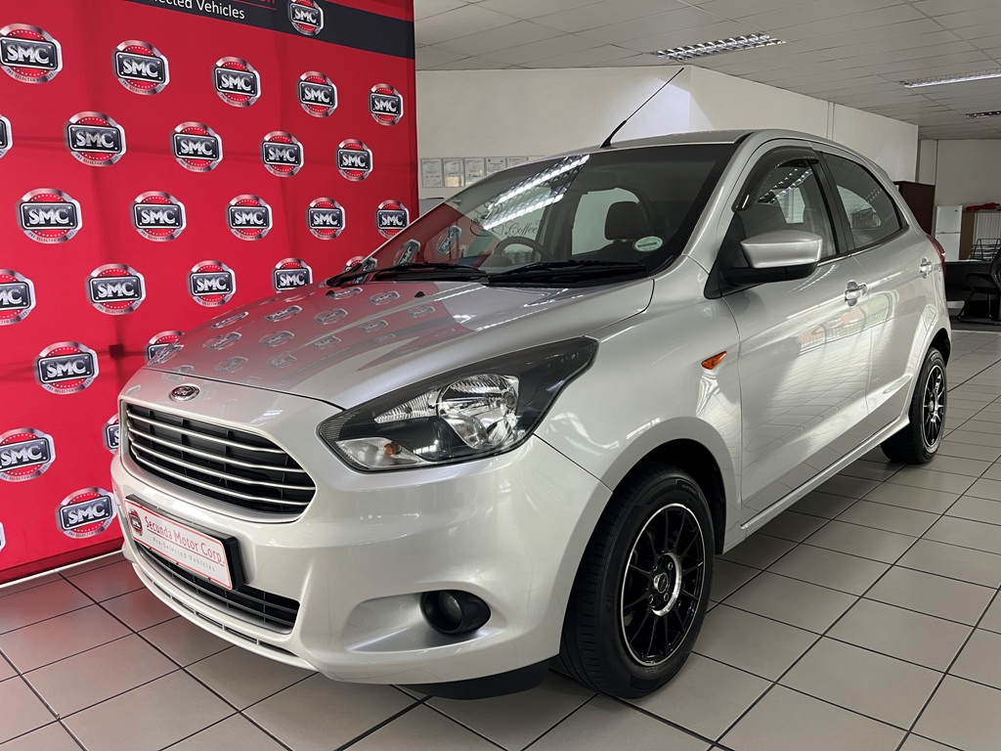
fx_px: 752
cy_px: 376
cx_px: 500
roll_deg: +1.4
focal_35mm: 26
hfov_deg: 67.3
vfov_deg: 53.1
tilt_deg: -10.7
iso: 80
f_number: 1.6
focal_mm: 5.1
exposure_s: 1/50
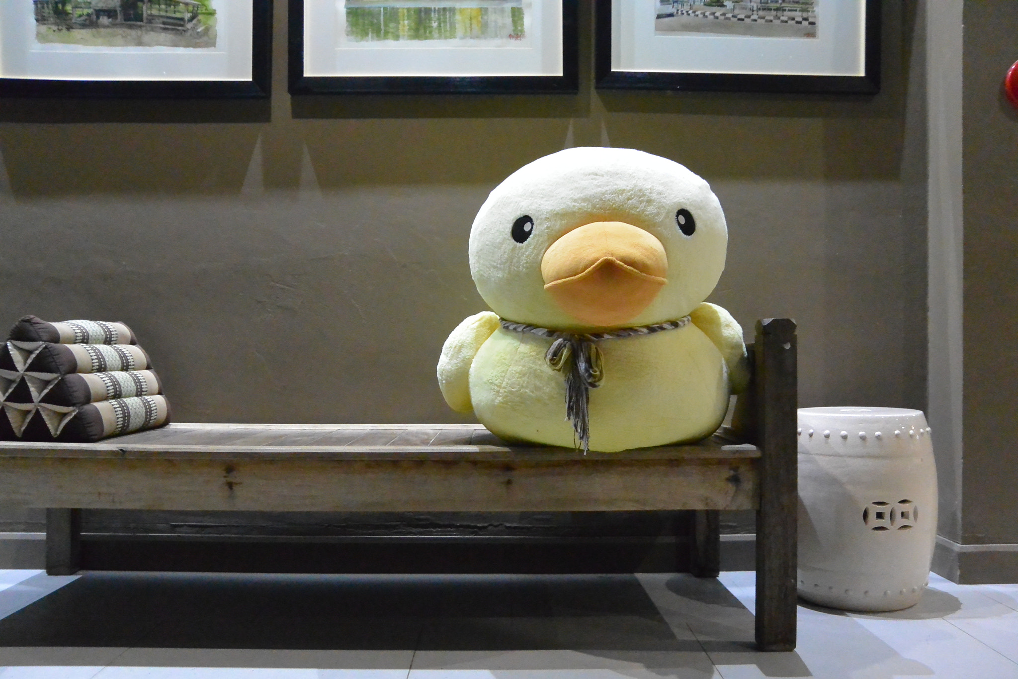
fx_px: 876
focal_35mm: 31
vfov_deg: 42.3
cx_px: 509
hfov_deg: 60.3
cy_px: 340
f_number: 4.2
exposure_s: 1/15
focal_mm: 11.5
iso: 3200
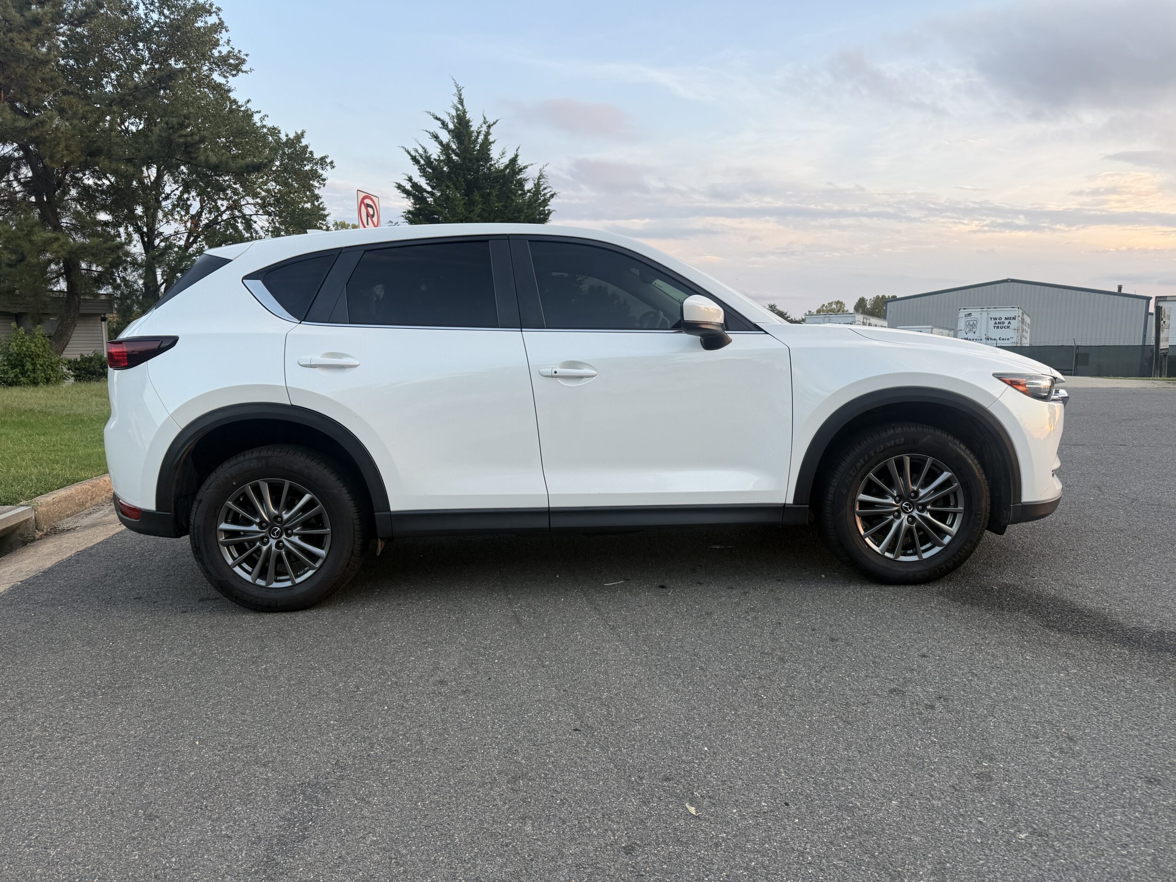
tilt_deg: -7.0
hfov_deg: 71.6
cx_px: 588
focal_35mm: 24
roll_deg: -0.1
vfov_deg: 56.8
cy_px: 441
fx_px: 815
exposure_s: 1/302
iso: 80
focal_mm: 6.76
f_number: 1.78
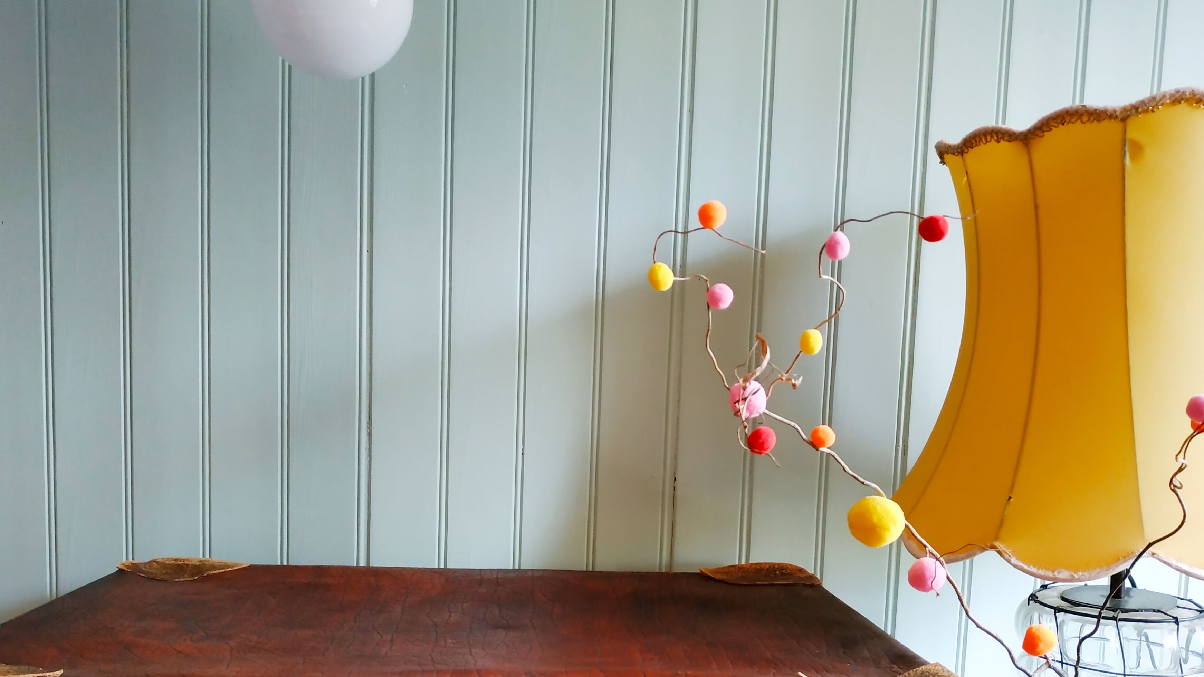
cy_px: 487
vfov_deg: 39.4
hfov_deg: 66.0
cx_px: 574
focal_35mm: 29
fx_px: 926
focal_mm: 3.94
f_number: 1.9
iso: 400
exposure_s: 1/20
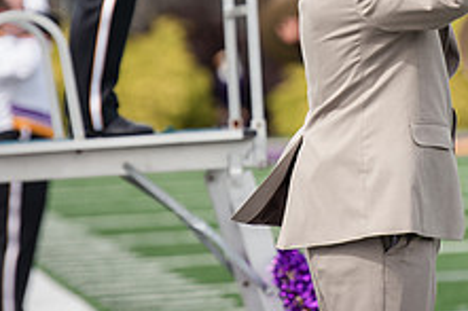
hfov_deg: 4.1
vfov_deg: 2.7
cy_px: -24
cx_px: 394
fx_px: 6482
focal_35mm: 499
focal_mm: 190
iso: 160
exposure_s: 1/1250
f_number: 3.5
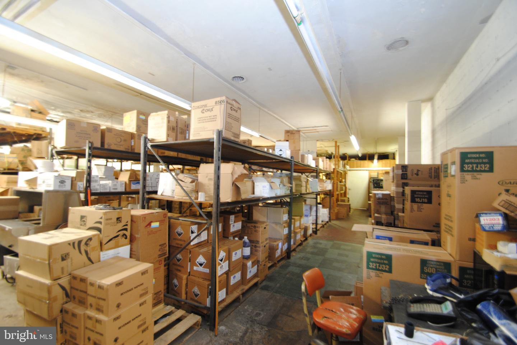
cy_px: 172
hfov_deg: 100.3
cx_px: 258
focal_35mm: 15
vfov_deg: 77.4
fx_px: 216
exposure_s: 1/2.5
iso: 400
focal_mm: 10
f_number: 3.5
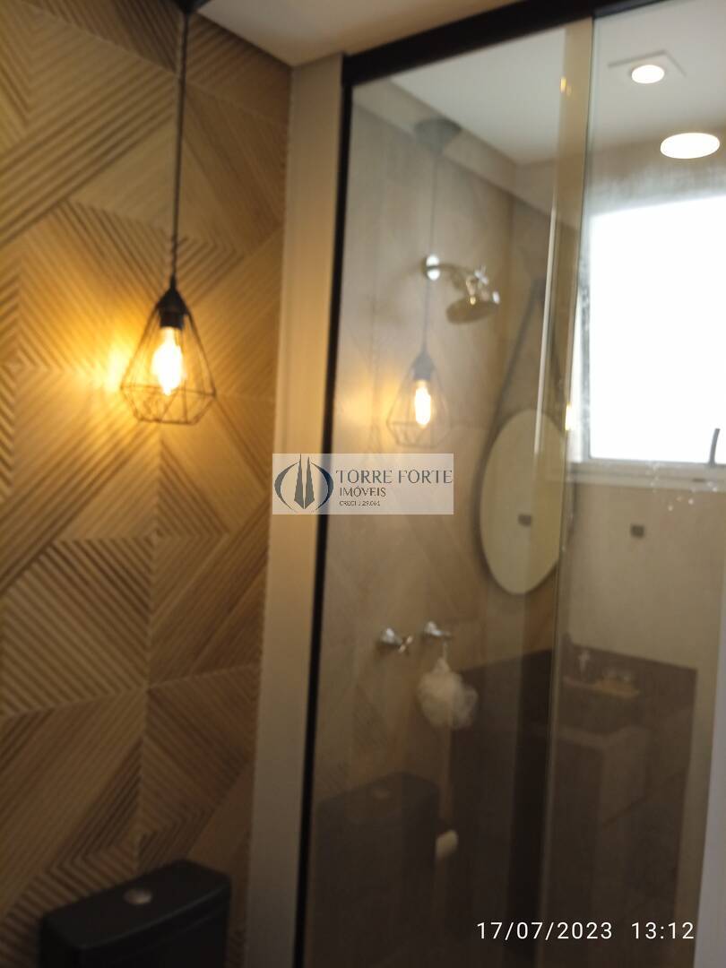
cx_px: 363
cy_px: 484
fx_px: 783
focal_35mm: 28
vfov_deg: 63.4
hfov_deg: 49.7
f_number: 2.2
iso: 179
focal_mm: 3.43
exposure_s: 1/30
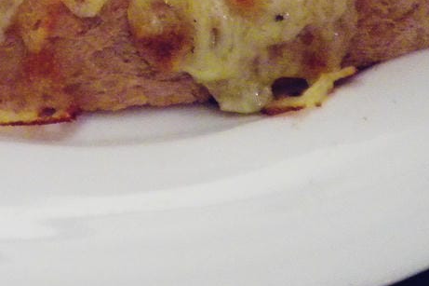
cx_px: 52
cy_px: -120
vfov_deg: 11.9
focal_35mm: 111
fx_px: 1322
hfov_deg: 18.2
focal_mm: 7.4
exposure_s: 1/66.2
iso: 653
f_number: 3.5
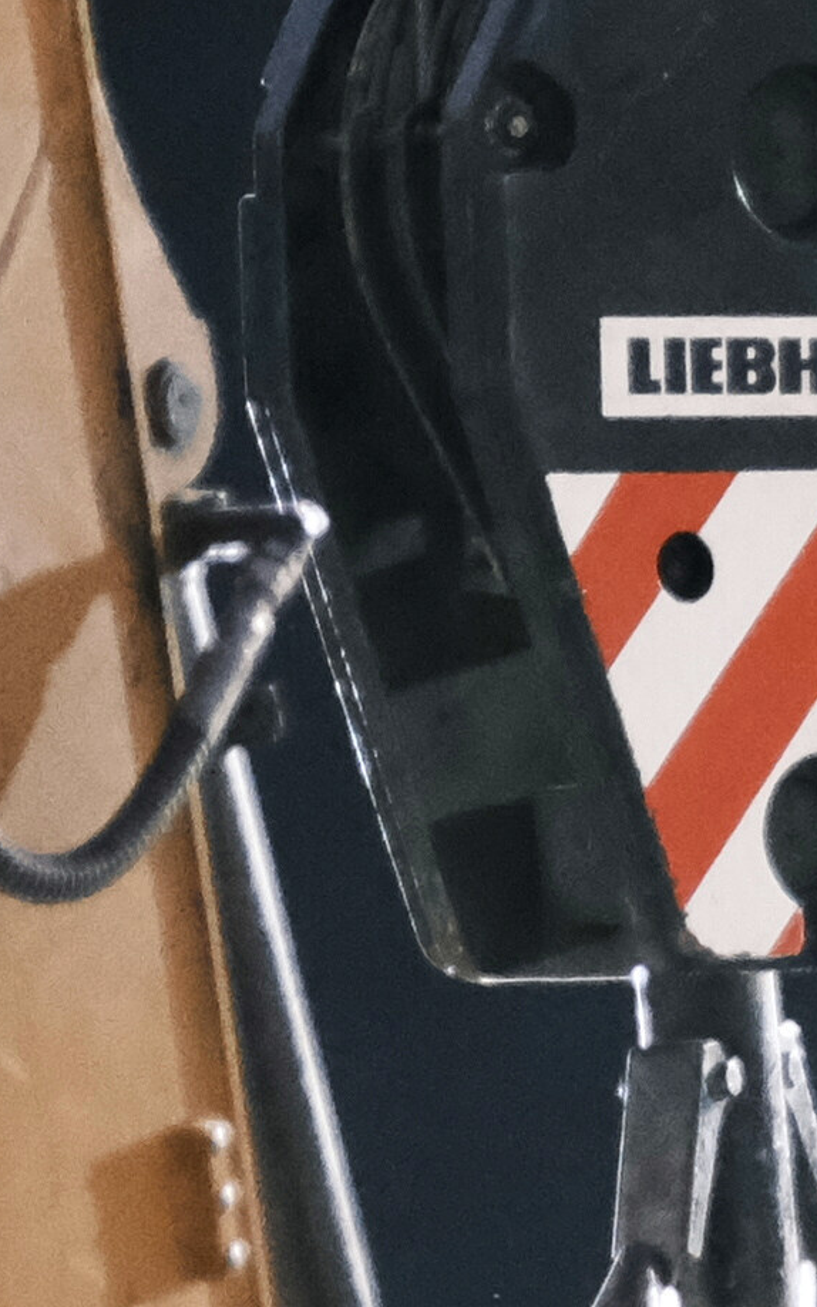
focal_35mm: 1198
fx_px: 42666
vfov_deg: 1.8
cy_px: 1626
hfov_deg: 1.1
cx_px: 948
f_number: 2.8
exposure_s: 1/60
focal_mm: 115
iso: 6400
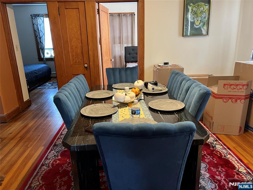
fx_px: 190
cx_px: 126
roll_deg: +2.2
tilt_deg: -16.2
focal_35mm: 26
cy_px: 95
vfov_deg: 53.1
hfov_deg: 67.3
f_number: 1.5
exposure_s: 1/60
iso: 320
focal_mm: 5.7
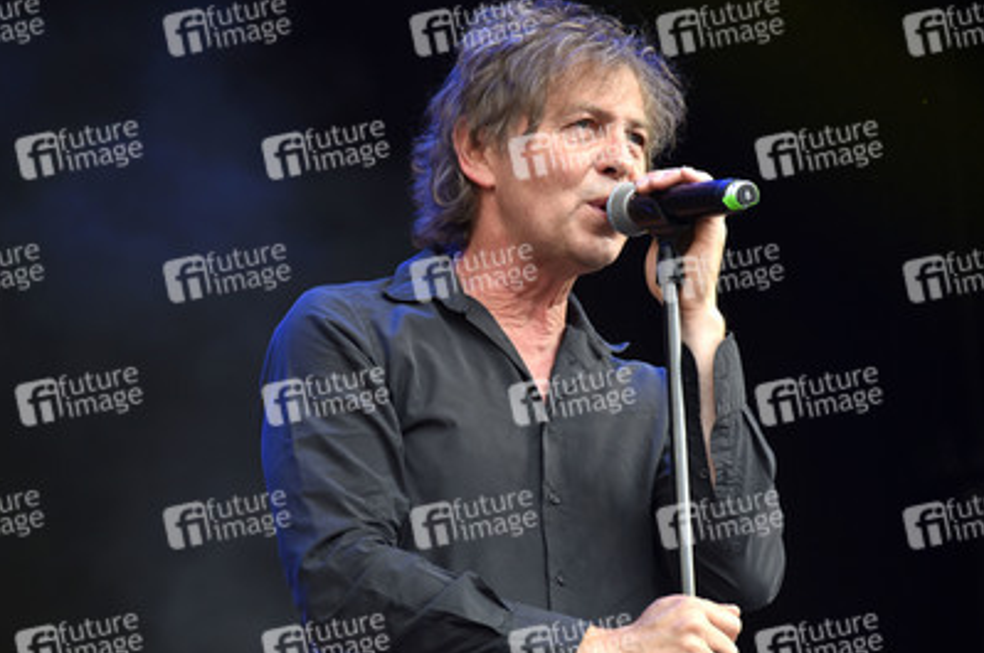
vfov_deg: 5.3
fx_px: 7098
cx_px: 507
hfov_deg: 7.9
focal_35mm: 260
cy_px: 335
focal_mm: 230
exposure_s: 1/250
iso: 1000
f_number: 6.3
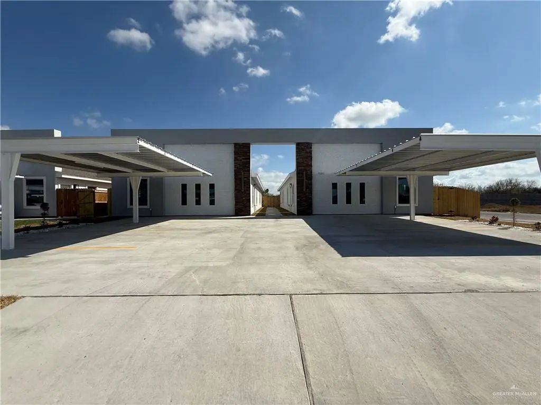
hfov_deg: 102.1
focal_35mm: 14
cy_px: 202
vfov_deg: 85.7
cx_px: 270
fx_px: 219
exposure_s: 1/4762
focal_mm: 2.22
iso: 50
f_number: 2.2
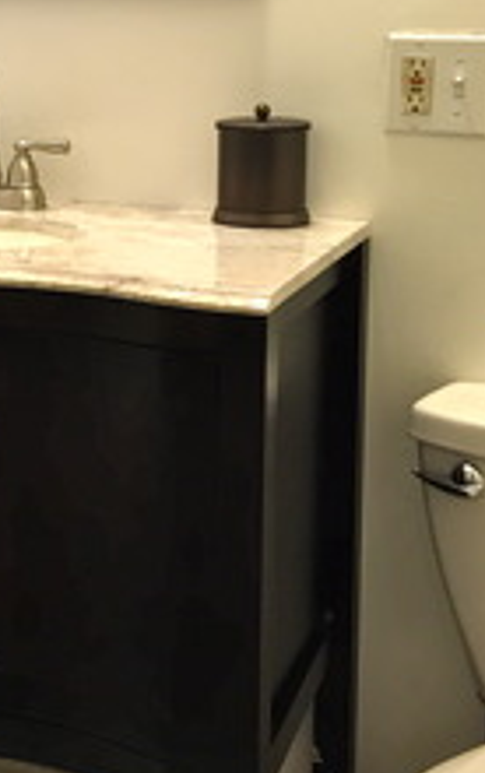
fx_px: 1413
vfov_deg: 30.1
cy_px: 197
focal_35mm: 67
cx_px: -35
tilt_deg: -7.1
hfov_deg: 18.8
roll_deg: -0.3
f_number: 2.2
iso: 64
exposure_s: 1/30
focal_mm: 4.15
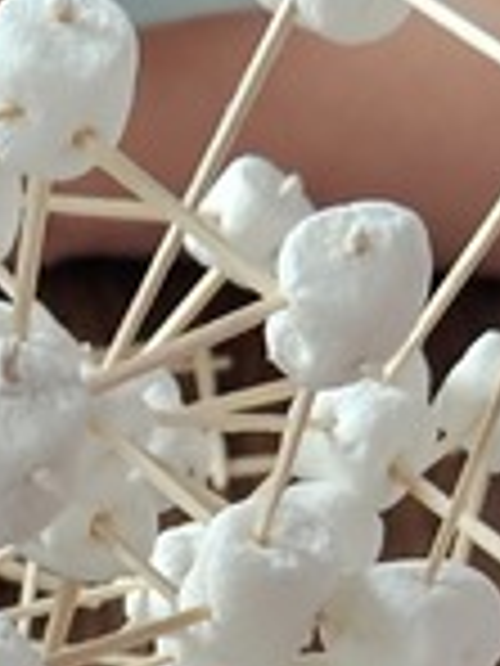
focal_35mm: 159
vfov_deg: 11.9
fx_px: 3062
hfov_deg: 9.2
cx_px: -131
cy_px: 958
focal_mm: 5.4
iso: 200
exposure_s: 1/149
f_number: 1.8
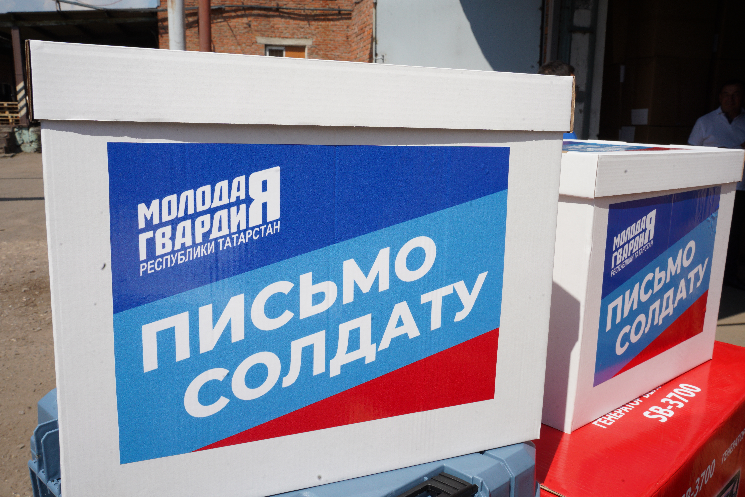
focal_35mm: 31
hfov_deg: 60.3
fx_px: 641
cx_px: 372
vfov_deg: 42.3
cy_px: 248
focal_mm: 31
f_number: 22
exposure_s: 1/250
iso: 640
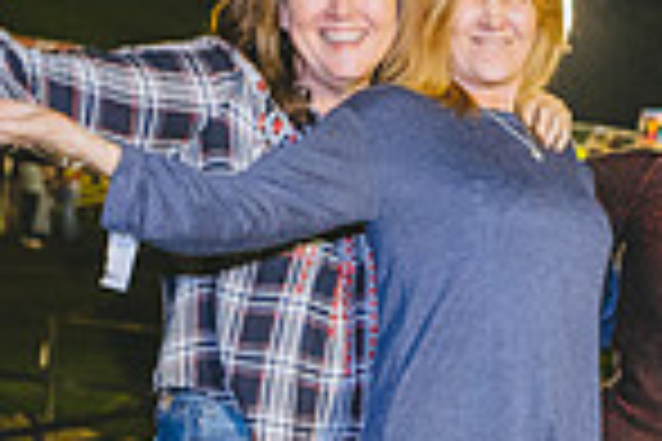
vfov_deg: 14.3
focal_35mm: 95
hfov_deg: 19.8
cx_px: 856
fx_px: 1747
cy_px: 331
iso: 800
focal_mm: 24
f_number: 2.8
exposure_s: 1/60
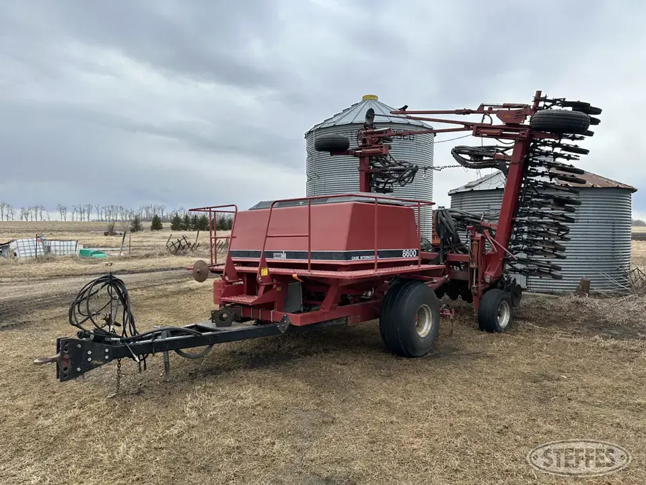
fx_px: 448
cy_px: 242
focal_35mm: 24
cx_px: 323
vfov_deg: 56.8
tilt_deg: -1.6
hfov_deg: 71.6
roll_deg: +0.8
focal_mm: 6.86
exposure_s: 1/1664
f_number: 1.78
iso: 80
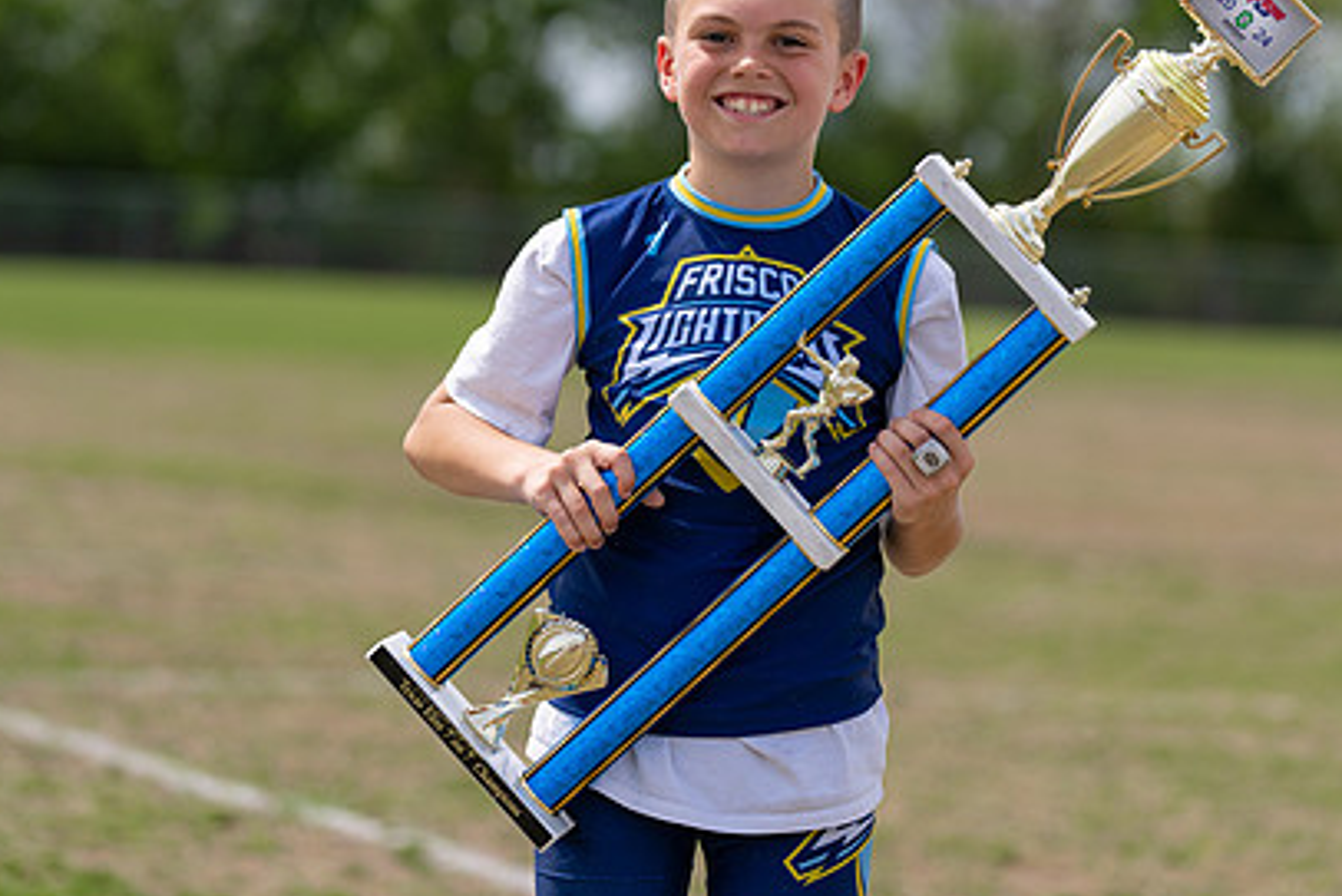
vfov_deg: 9.0
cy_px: 316
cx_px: 750
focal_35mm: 153
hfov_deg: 13.4
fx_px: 5705
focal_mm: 107
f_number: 2.8
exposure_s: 1/2000
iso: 100
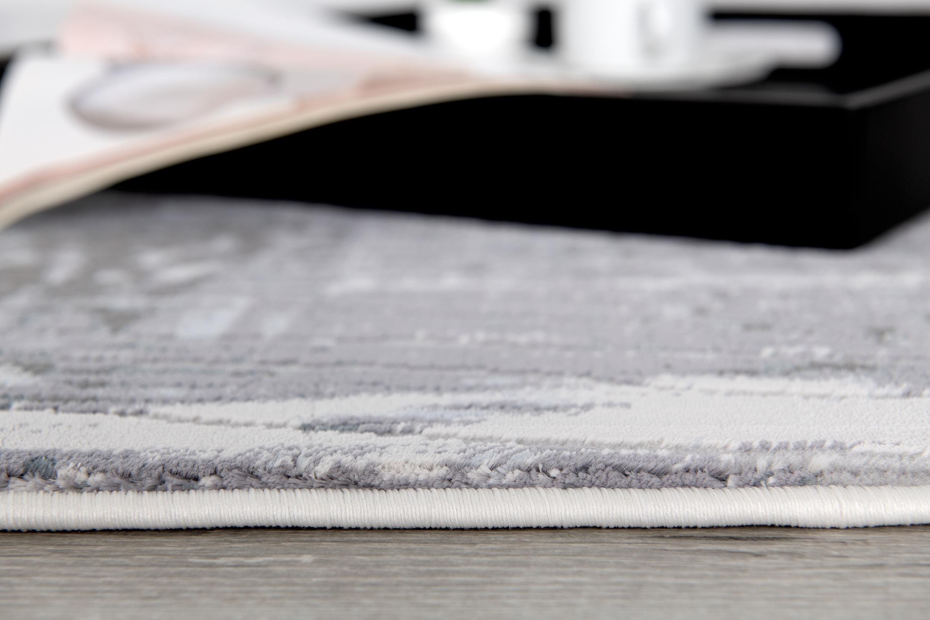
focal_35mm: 70
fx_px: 1808
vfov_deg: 19.5
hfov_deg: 28.8
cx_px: 465
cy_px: 310
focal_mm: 70
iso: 100
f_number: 8
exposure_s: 1/160
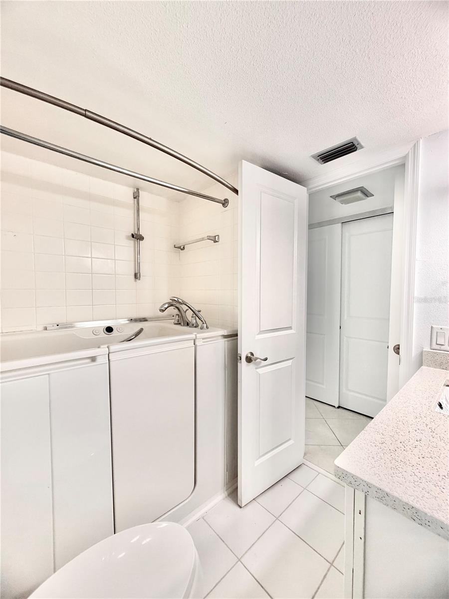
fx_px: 242
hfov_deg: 85.7
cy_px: 300
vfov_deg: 102.1
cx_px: 224
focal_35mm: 14
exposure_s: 1/120
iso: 200
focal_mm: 2.22
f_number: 2.2
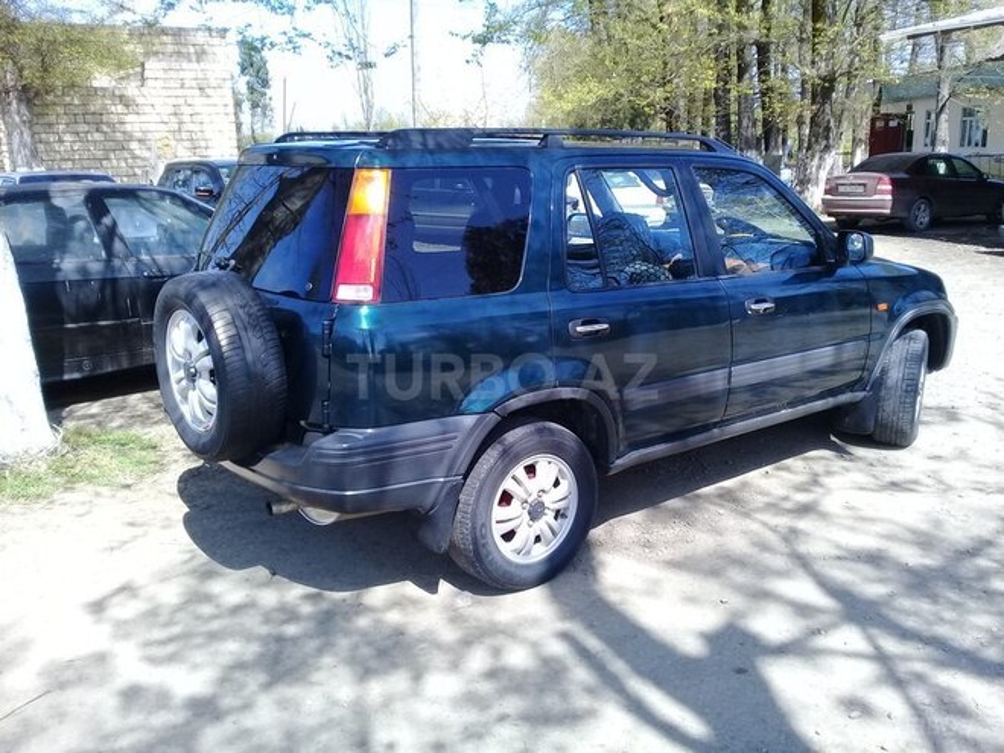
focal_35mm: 31
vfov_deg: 45.4
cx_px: 502
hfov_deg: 58.4
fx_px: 899
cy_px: 376
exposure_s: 1/344
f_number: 2.2
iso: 50
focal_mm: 3.3
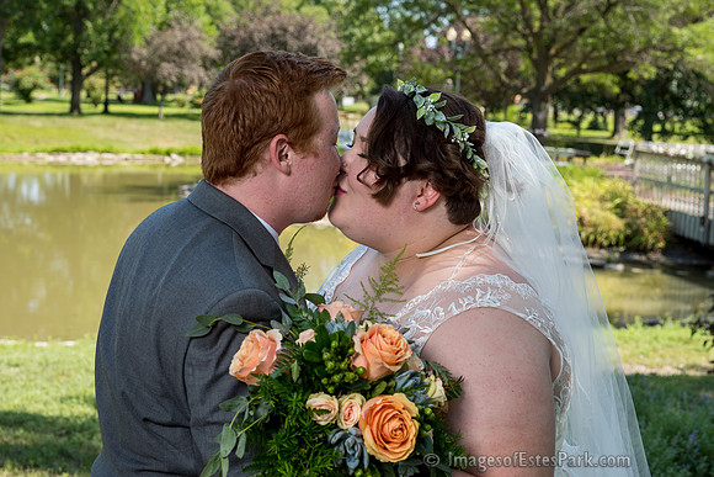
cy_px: 238
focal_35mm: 40
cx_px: 357
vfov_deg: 33.4
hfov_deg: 48.4
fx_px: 793
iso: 125
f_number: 5
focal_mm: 40
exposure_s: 1/200
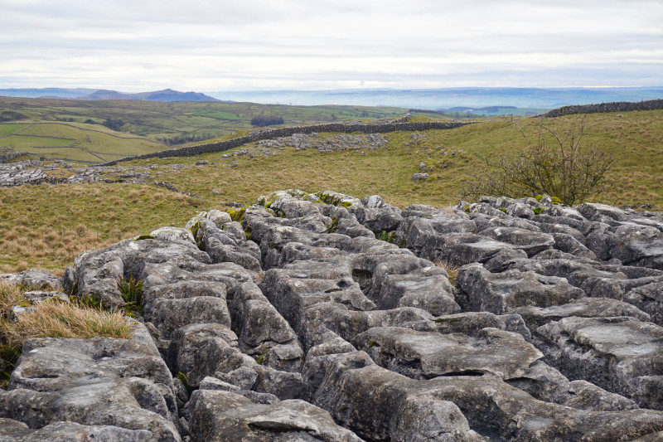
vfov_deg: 25.0
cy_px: 221
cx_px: 332
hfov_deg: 36.9
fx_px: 994
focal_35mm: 54
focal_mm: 36
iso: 100
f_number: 8
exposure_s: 1/60
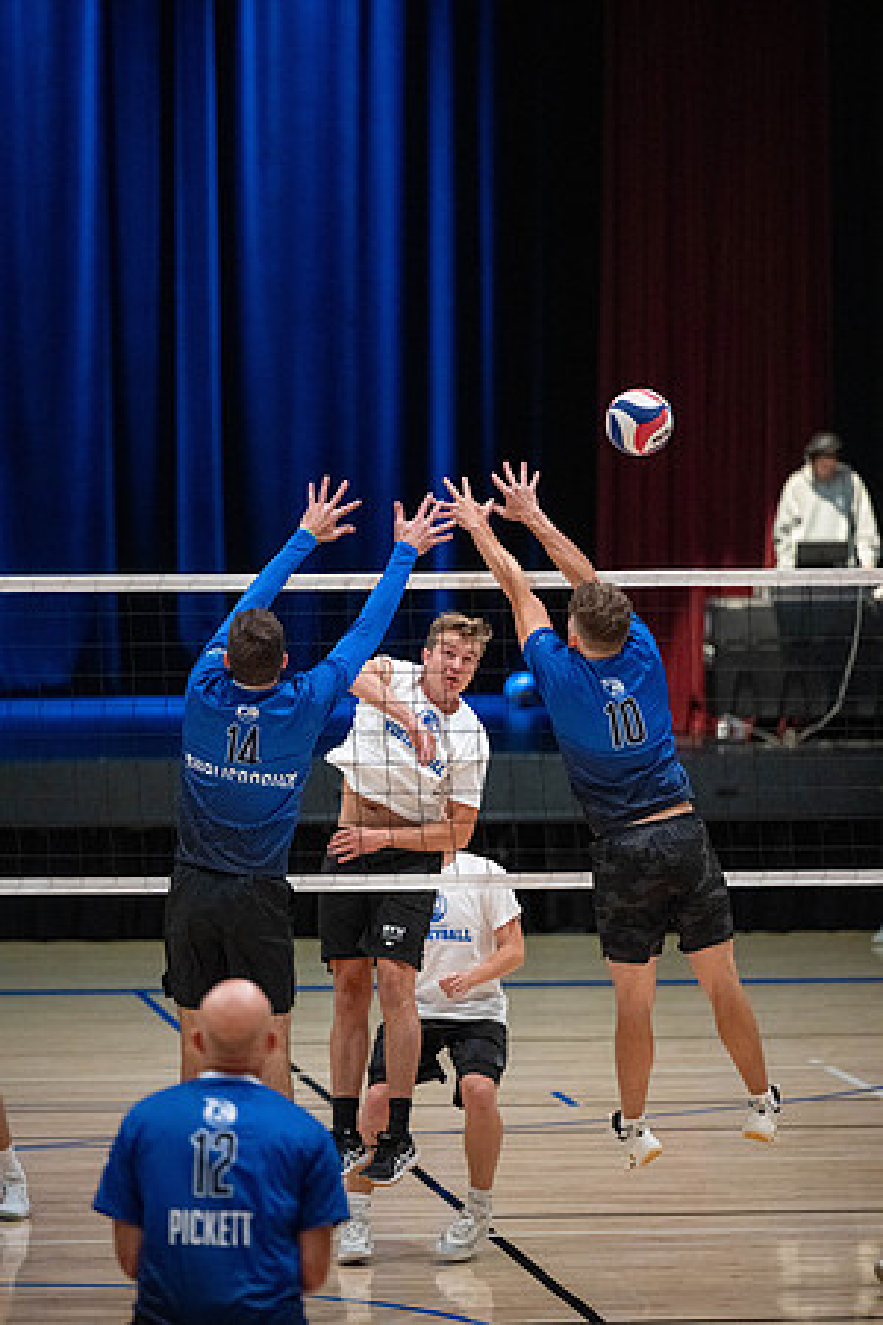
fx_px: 6990
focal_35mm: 190
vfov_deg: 10.8
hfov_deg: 7.2
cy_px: 662
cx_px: 442
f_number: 2.8
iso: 6400
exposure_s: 1/640
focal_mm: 190
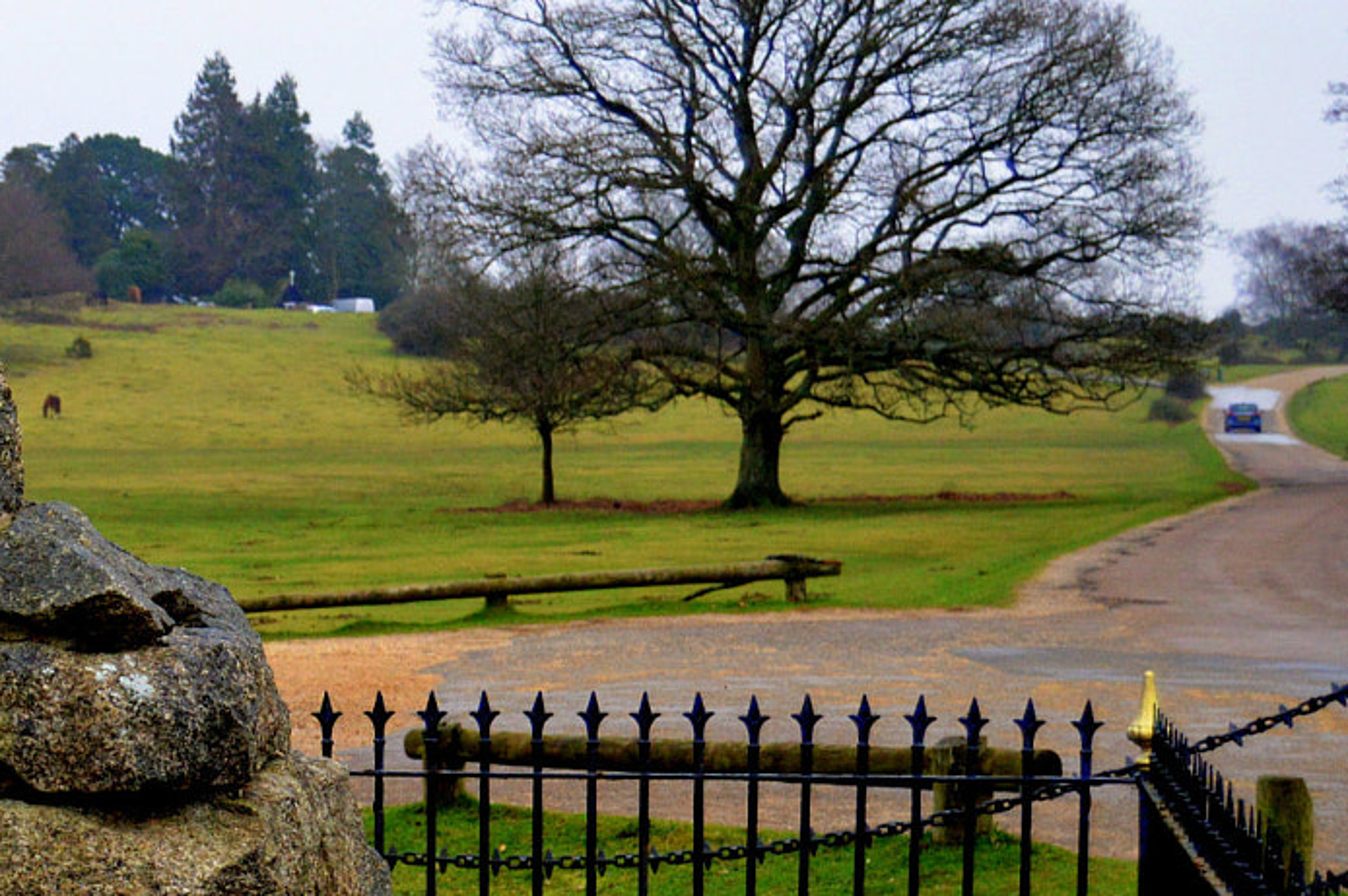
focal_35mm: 107
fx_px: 4007
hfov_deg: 18.3
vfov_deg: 12.7
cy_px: 689
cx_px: -161
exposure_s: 1/500
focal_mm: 31
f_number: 4.2
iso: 1000
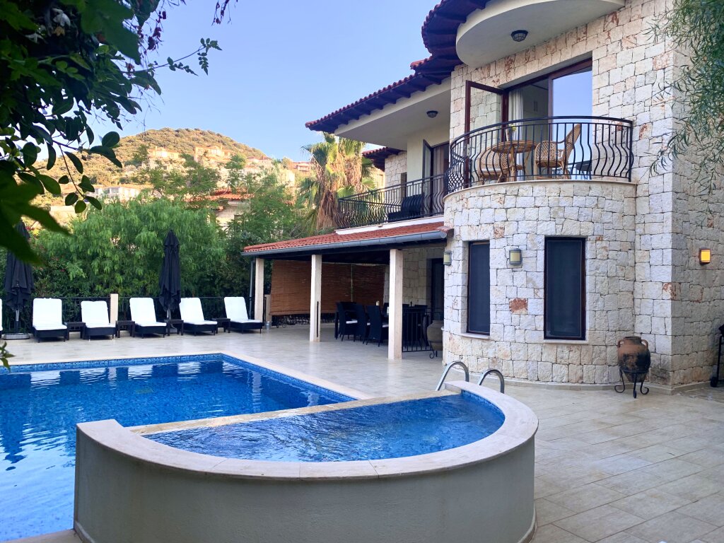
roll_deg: -1.7
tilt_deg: +1.9
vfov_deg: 53.1
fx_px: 544
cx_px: 362
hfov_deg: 67.3
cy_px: 272
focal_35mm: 26
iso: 25
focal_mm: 4.25
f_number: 1.8
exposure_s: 1/314
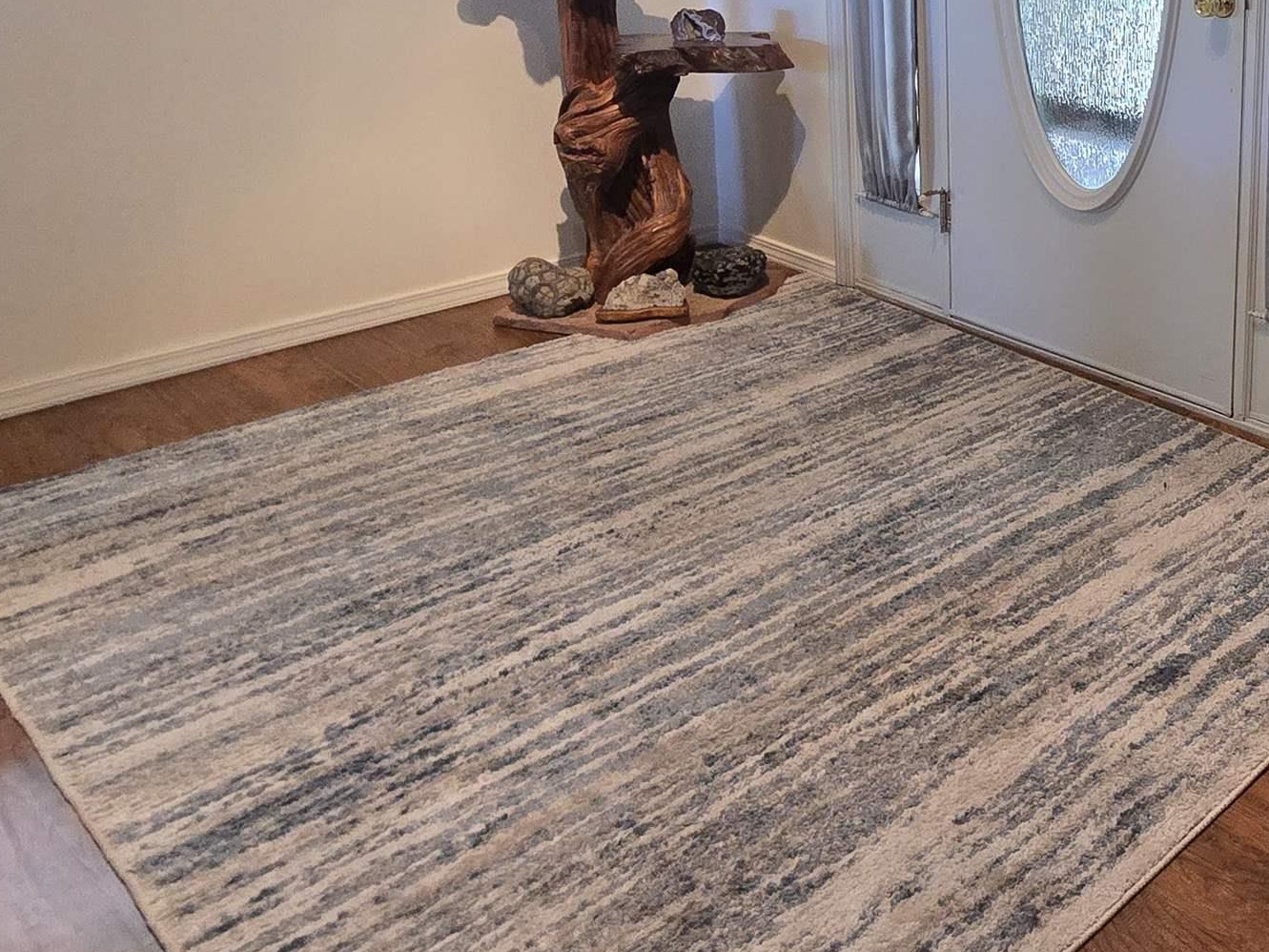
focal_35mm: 30
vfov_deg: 42.4
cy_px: 72
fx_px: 1100
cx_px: 1411
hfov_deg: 44.7
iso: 400
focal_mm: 2.2
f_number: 2.2
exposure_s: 1/60
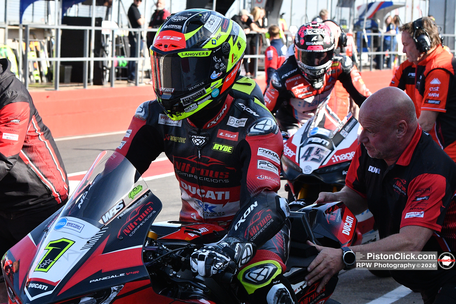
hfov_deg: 19.5
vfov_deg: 13.0
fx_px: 1329
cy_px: 152
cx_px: 228
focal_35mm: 105
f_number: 8
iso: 1000
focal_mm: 70
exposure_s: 1/1000
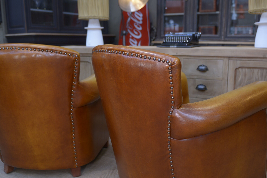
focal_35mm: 37
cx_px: 144
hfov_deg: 51.8
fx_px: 274
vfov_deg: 35.9
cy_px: 102
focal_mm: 24
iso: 250
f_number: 2.8
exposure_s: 1/50
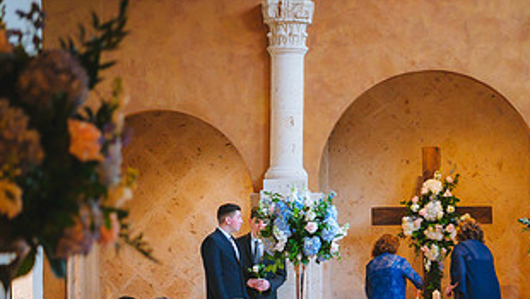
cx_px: 434
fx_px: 1927
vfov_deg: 8.8
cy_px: 267
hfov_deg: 15.5
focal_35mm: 137
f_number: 2.8
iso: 2500
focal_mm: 70
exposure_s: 1/160
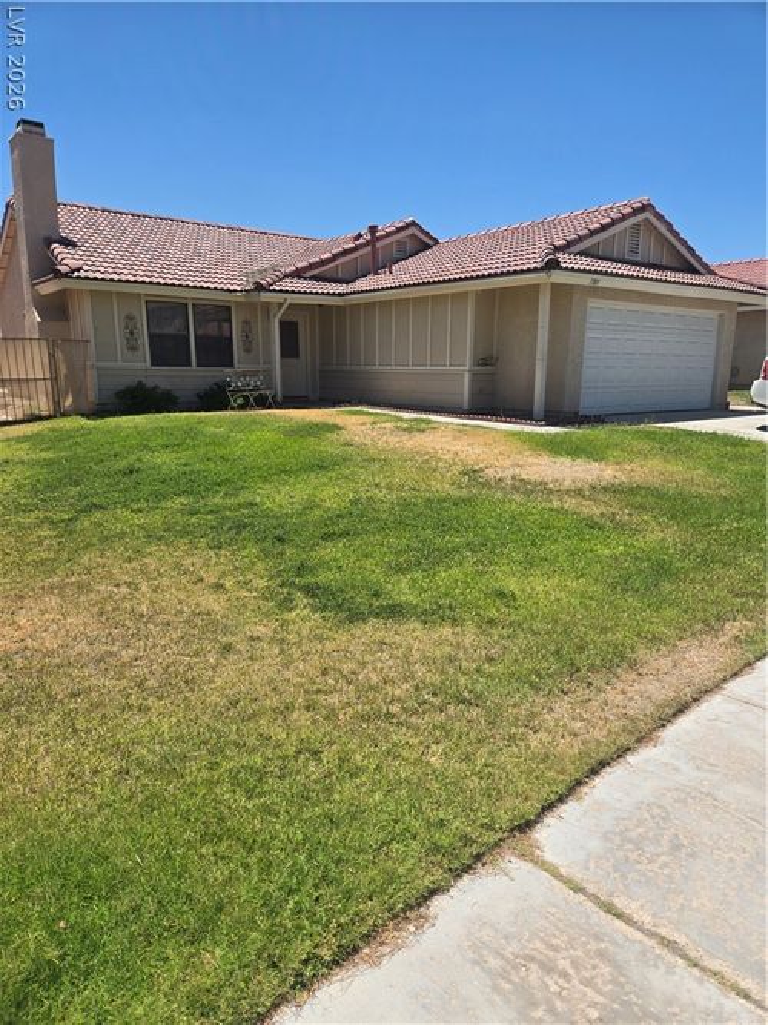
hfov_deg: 58.9
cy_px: 512
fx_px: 681
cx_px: 384
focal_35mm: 23
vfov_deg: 73.9
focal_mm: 5.4
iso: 25
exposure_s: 1/2157
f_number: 1.8
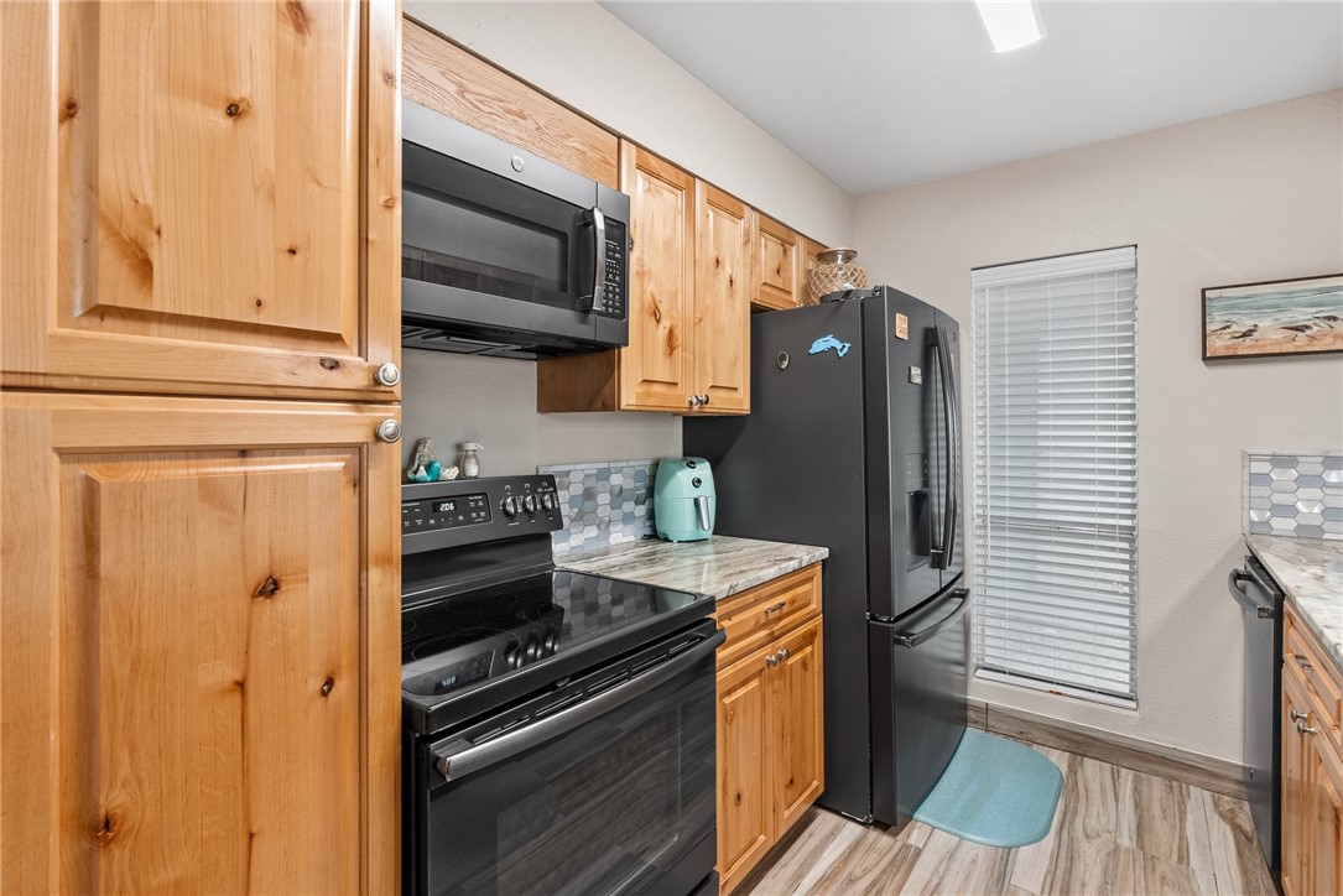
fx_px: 597
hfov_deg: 96.7
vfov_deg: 73.8
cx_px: 672
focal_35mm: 16
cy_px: 448
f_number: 8
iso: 640
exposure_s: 1/5
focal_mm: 16
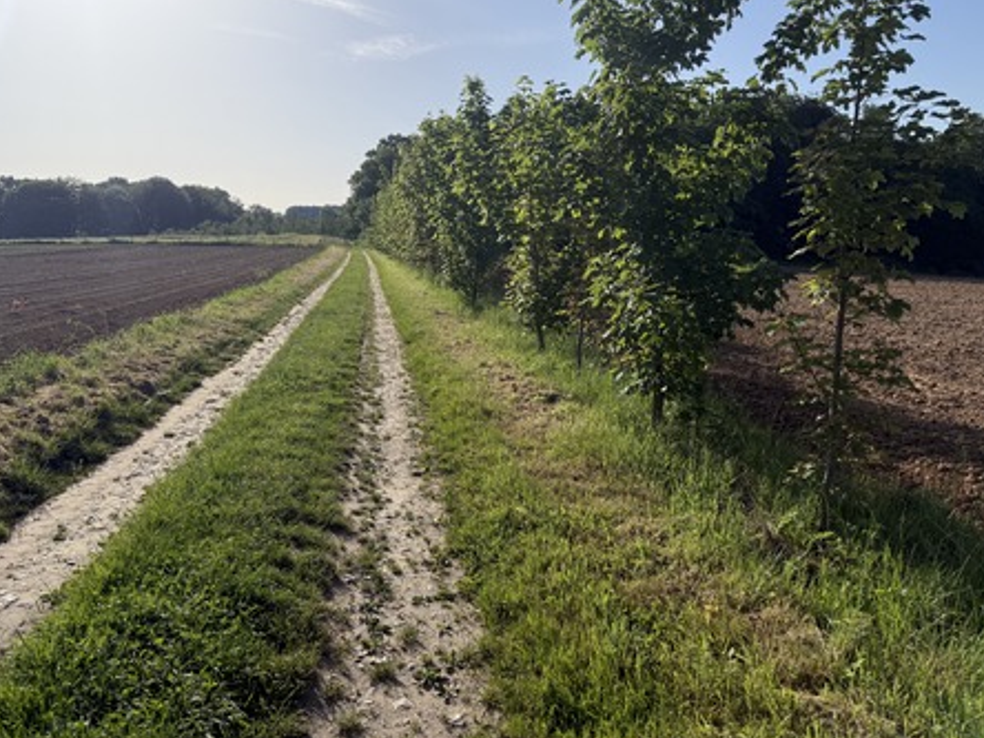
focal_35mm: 27
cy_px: 336
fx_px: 768
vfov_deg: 51.3
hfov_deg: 65.1
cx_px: 439
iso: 125
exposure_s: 1/9091
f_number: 1.78
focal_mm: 6.76
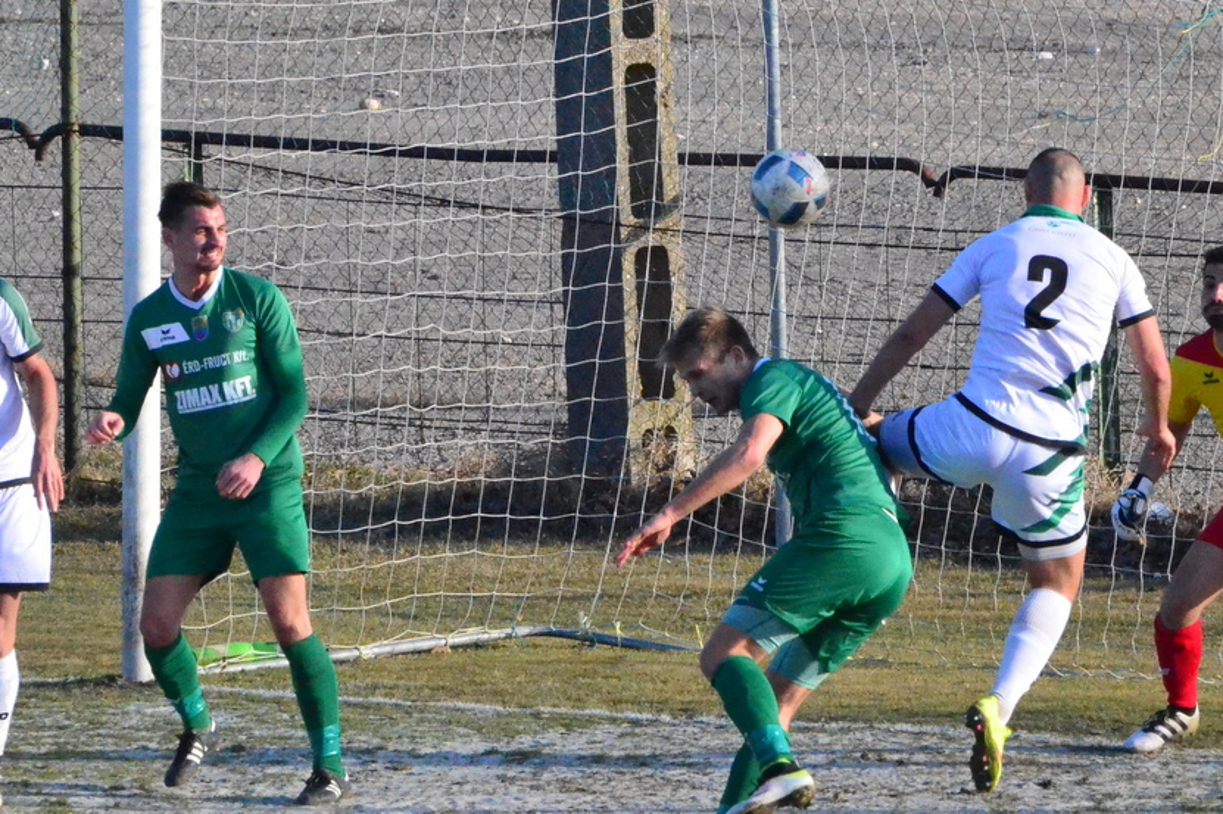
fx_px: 17654
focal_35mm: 520
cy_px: 417
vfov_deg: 2.6
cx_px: 759
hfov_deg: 4.0
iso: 6400
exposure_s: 1/5000
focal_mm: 240
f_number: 9
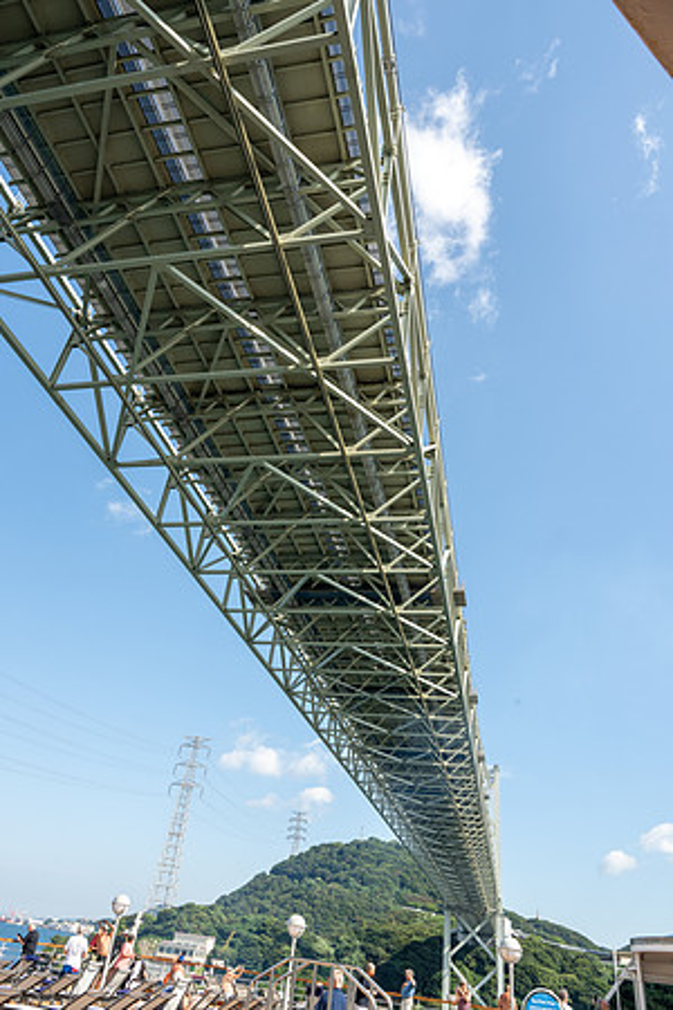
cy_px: 505
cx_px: 336
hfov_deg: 53.1
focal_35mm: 24
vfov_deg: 73.7
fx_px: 673
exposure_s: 1/160
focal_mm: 24
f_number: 11
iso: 280
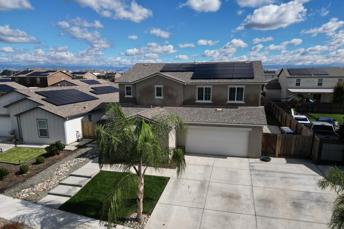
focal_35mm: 25
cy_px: 127
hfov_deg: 71.5
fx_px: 239
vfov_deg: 51.2
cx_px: 172
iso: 100
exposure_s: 1/160
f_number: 1.7
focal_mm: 6.72
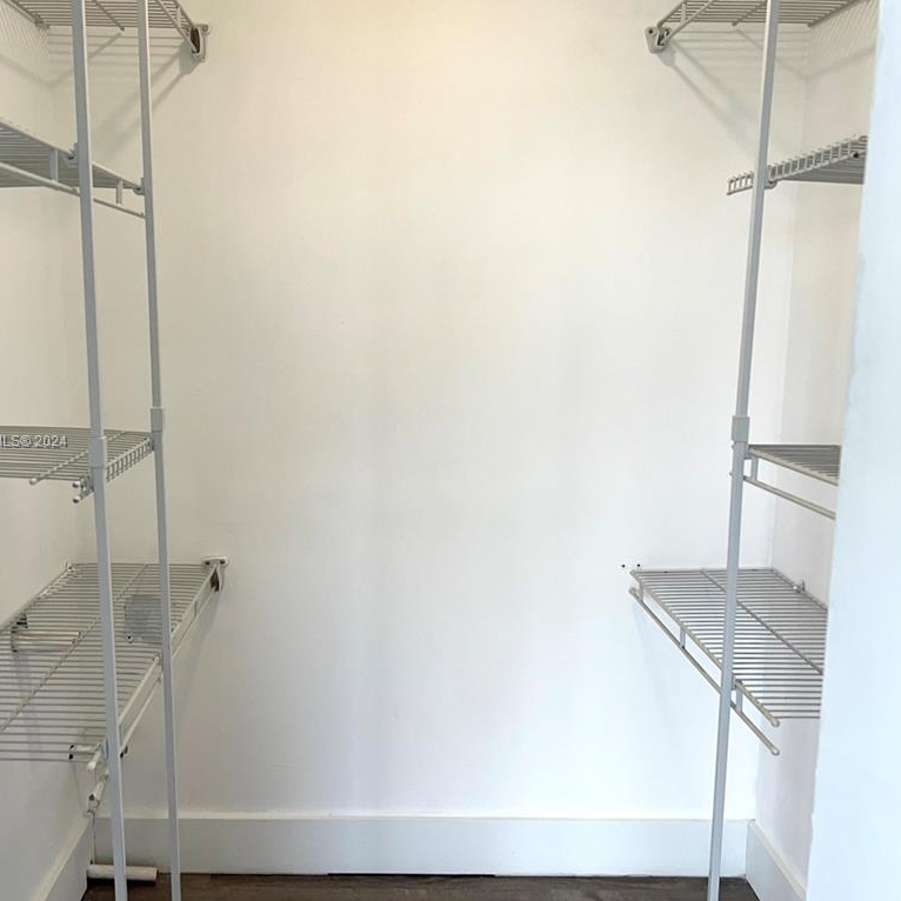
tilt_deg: -8.5
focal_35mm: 36
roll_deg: -1.1
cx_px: 381
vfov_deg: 46.0
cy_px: 442
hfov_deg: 45.9
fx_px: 1060
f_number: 1.5
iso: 50
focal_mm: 5.7
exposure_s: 1/120
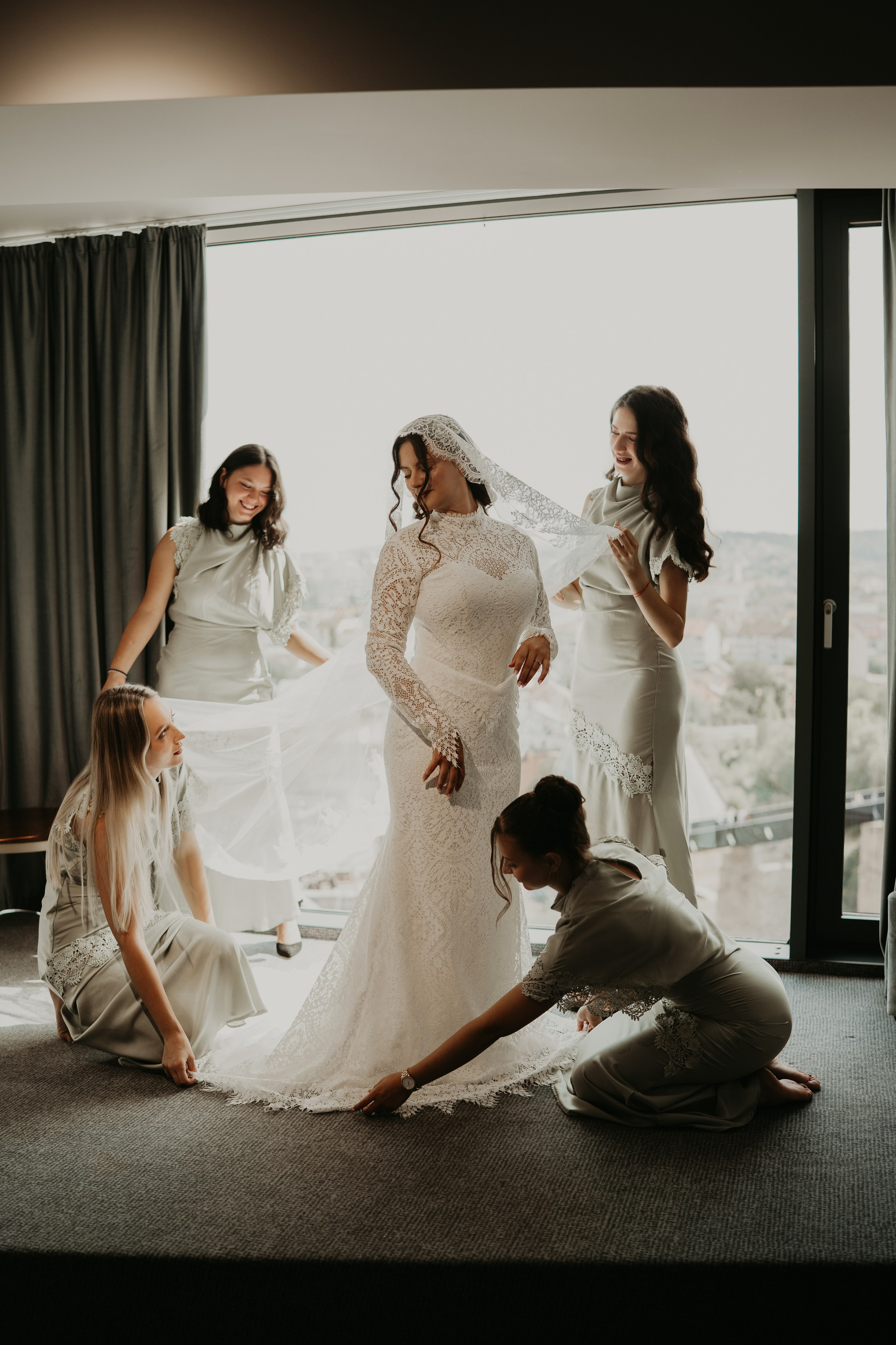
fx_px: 1307
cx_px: 448
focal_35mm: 35
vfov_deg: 54.4
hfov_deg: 37.9
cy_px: 672
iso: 320
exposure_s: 1/800
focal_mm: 35
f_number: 2
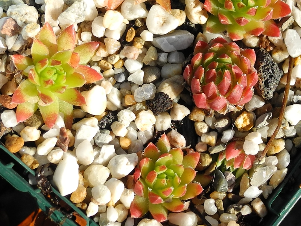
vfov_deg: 49.7
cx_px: 150
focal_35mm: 28
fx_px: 243
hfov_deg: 63.4
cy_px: 113
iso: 100
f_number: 3.2
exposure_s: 1/800
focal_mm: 6
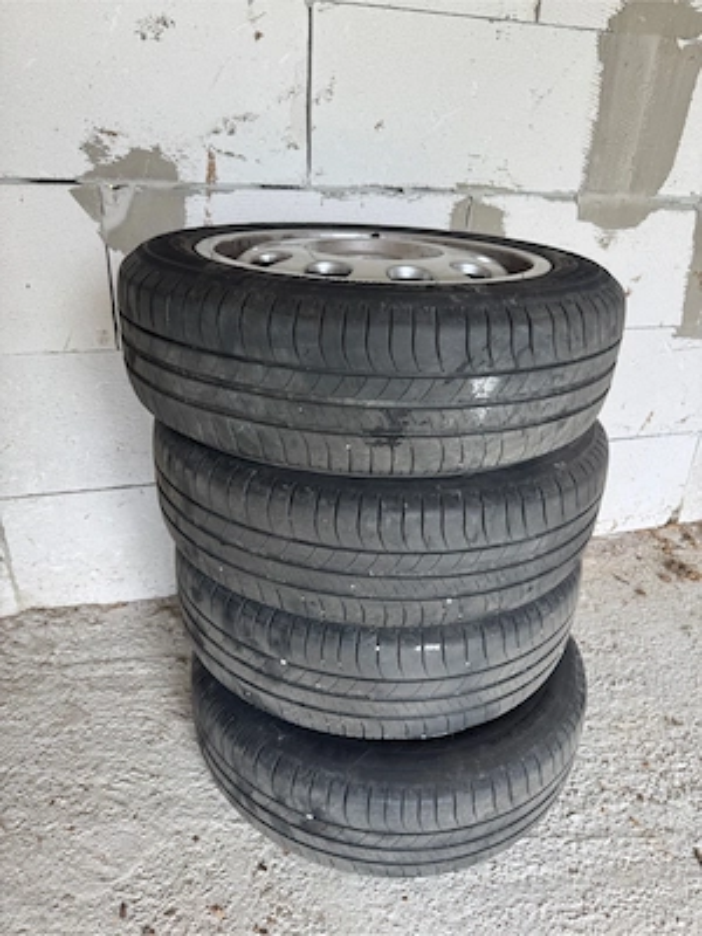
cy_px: 468
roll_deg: -2.7
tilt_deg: -25.7
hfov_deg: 56.8
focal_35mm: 24
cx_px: 351
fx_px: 649
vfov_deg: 71.6
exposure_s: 1/121
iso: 80
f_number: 1.78
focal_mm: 6.76
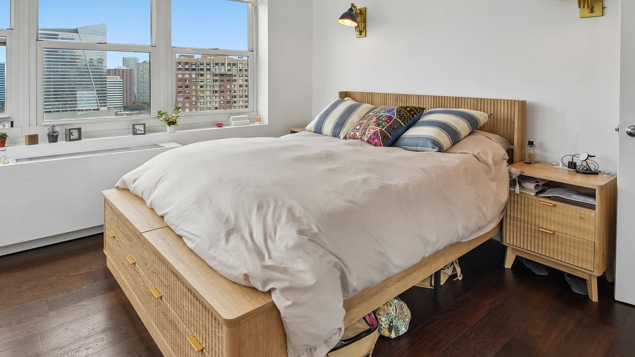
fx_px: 320
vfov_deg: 58.3
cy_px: 166
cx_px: 286
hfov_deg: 89.3
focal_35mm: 19
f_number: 7.1
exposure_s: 1/80
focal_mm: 14
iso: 640
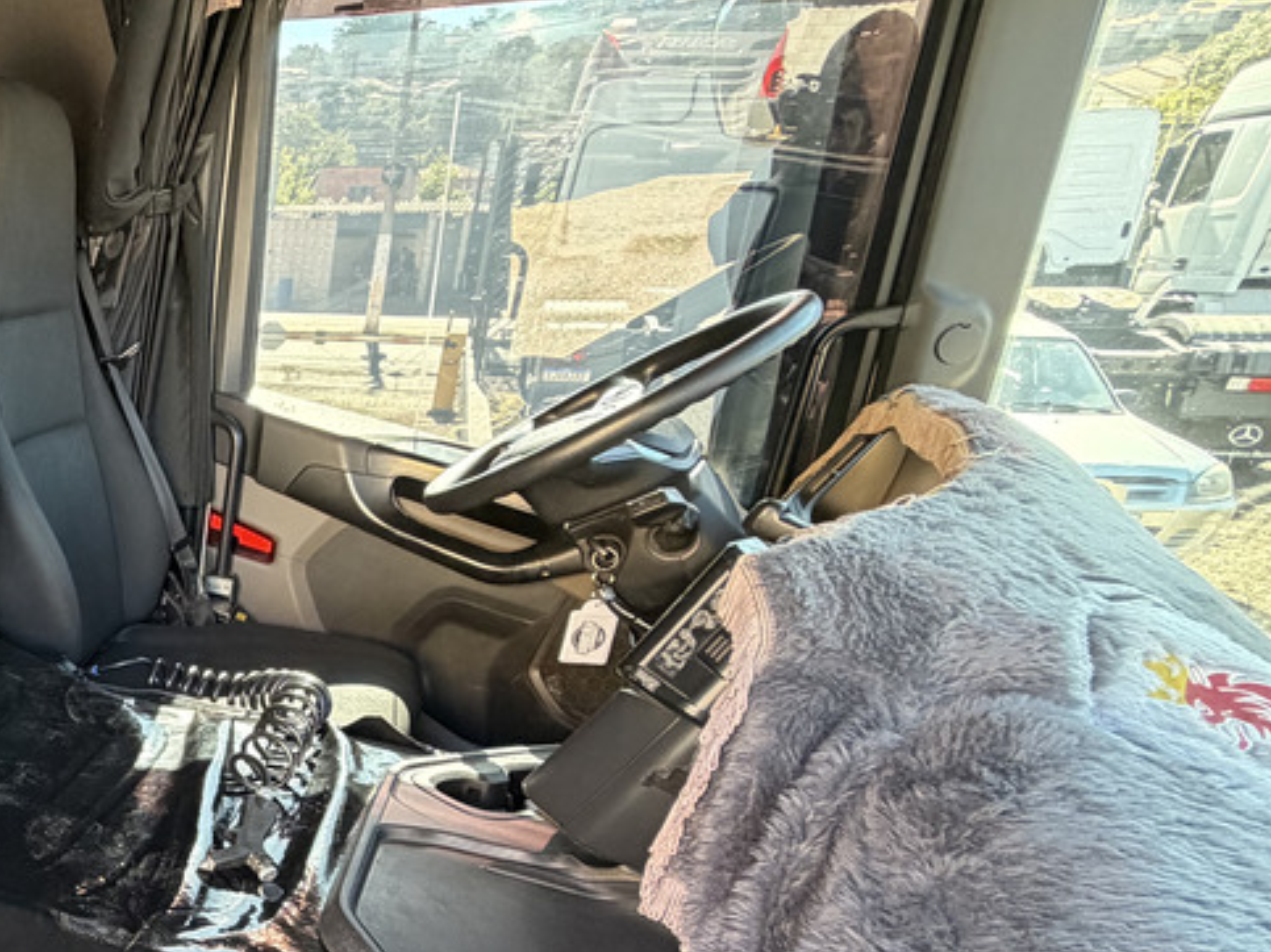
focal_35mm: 33
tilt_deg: -22.9
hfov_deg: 42.8
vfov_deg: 41.8
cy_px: 700
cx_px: -138
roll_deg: +0.8
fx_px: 1211
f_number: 2.2
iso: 320
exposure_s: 1/63
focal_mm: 2.22
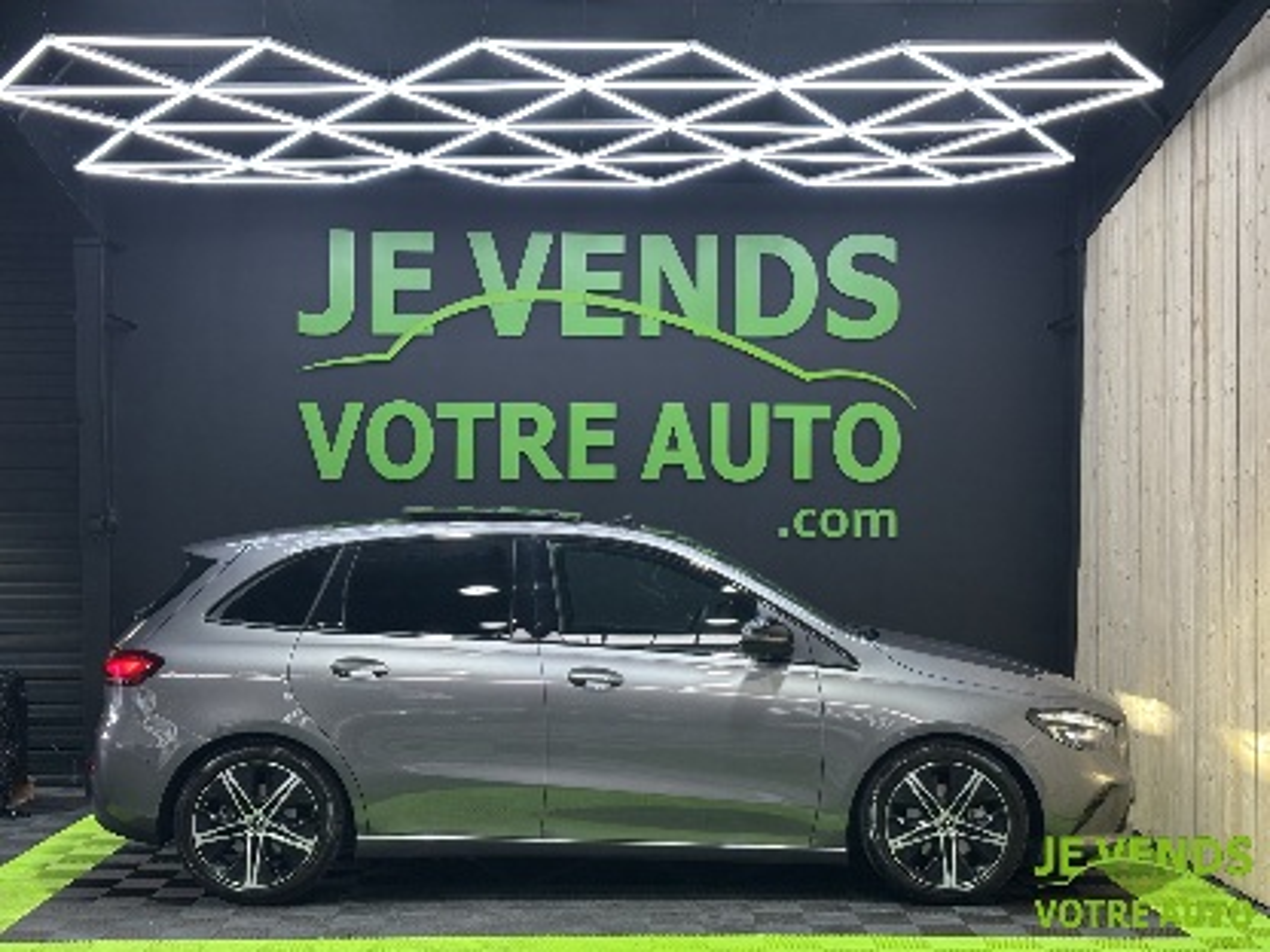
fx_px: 1908
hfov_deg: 36.8
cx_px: 635
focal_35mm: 52
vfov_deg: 28.0
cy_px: 476
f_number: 1.6
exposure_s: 1/50
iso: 32
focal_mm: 5.96
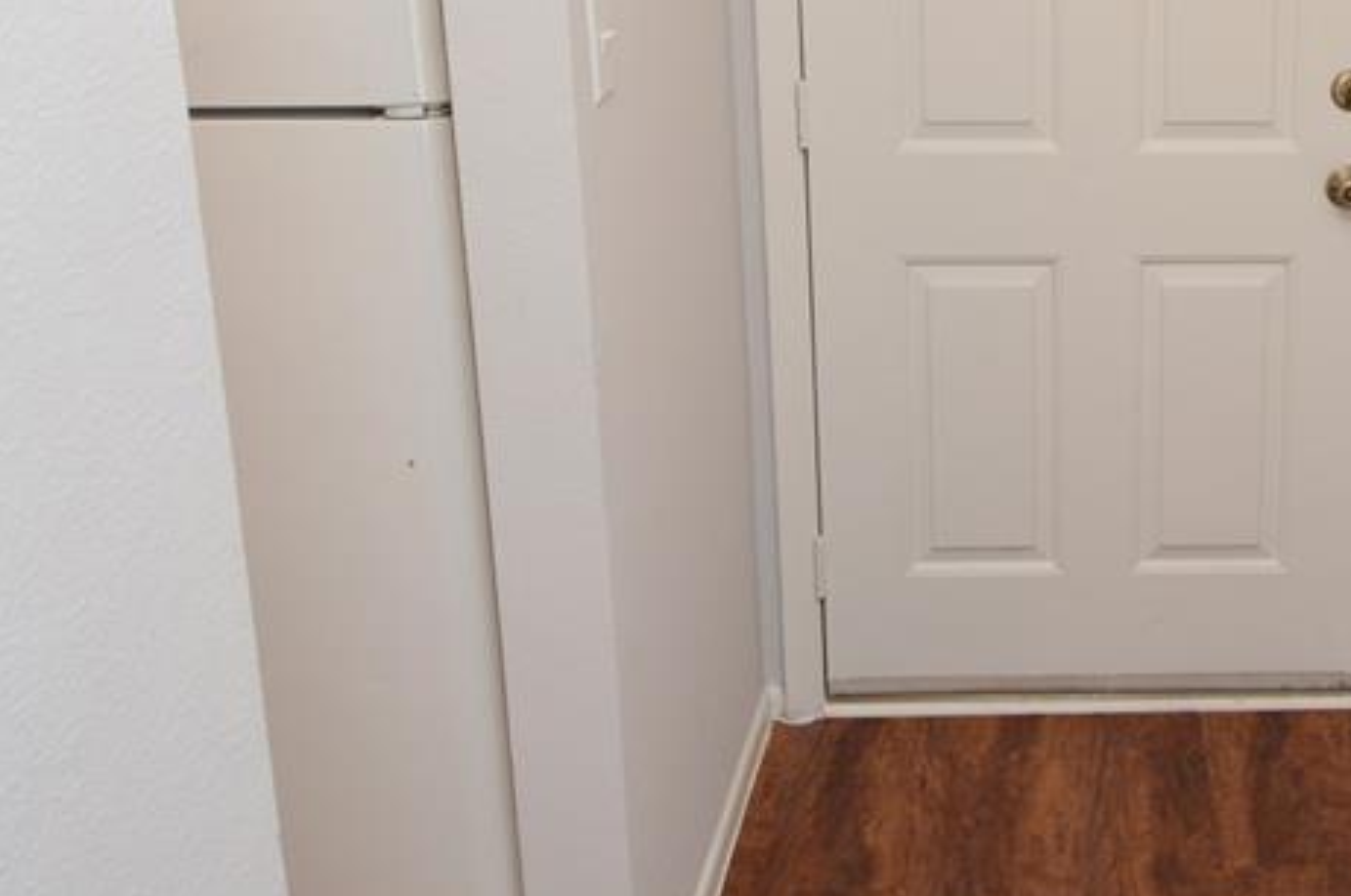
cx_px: 1117
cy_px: 284
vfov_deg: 33.0
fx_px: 1499
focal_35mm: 40
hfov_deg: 45.6
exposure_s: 1/60
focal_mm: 12
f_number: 4
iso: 450
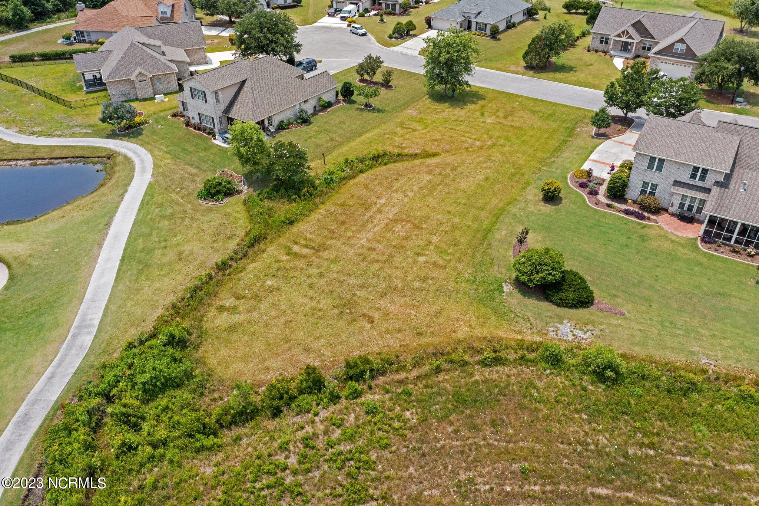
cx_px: 380
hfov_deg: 65.5
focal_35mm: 28
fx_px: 590
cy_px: 253
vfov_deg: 46.4
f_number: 4
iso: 100
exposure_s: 1/100
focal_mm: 10.26
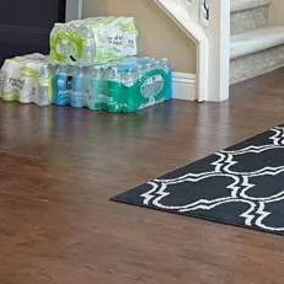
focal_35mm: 94
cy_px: -109
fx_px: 873
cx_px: 412
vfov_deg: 17.1
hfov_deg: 16.9
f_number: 1.78
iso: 250
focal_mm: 6.76
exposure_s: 1/60
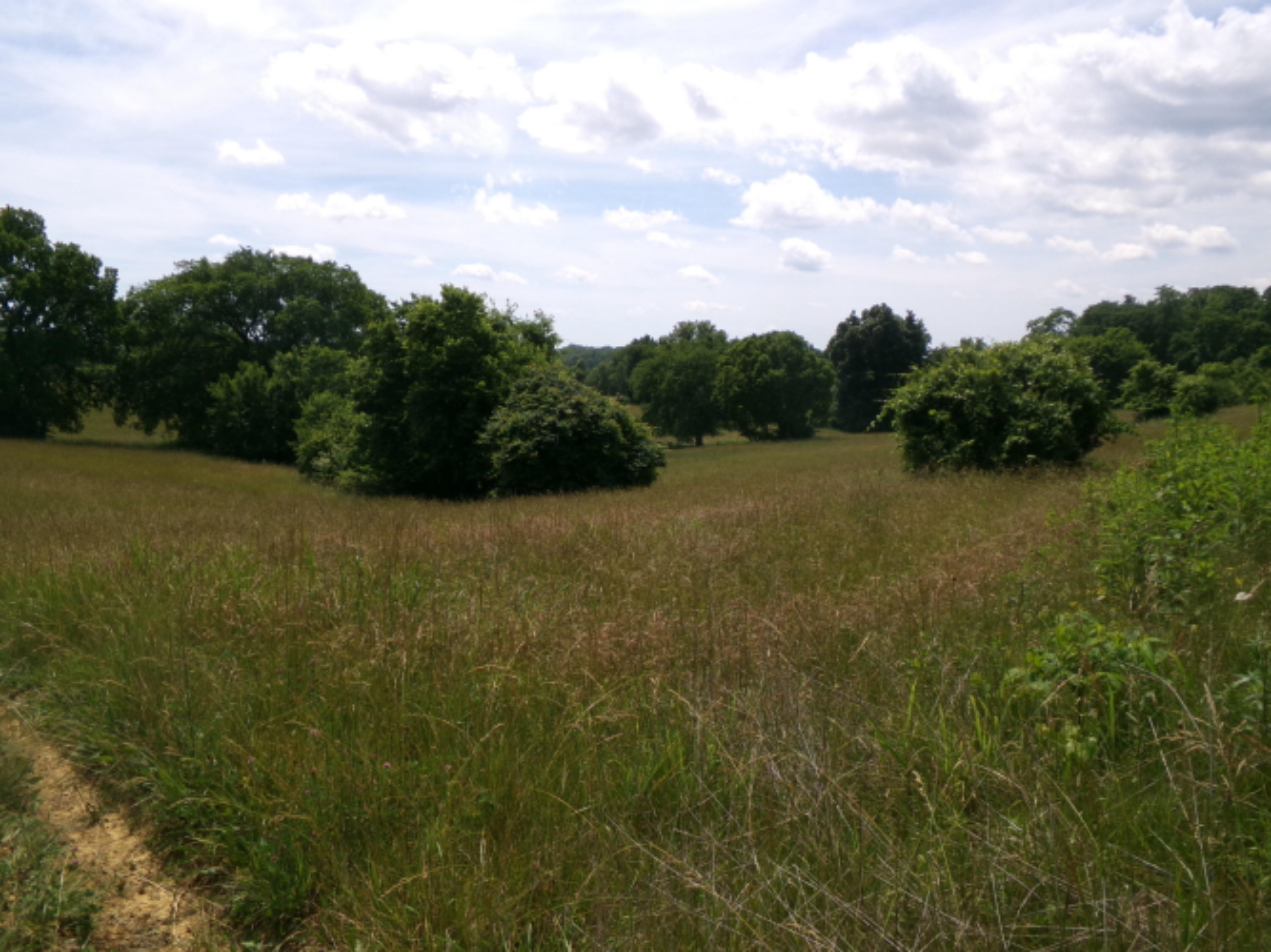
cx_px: 636
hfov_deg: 63.5
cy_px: 476
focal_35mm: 28
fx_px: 1028
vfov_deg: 49.7
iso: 100
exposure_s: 1/140
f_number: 11.31
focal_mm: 5
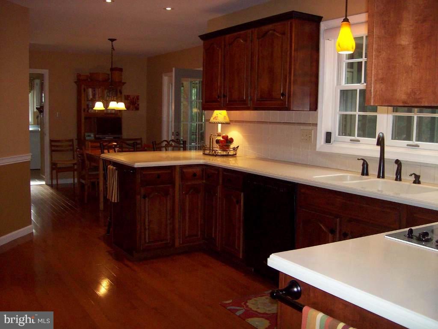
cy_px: 164
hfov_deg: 51.4
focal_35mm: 36
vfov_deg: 39.7
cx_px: 219
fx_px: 456
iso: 140
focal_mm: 6
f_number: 2.7
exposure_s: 1/64
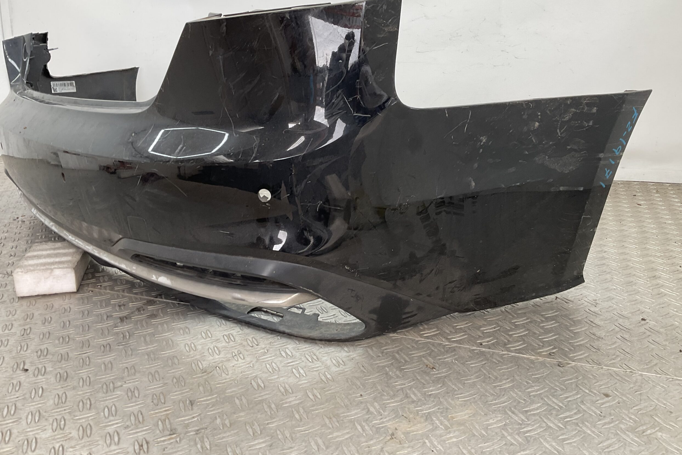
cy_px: 200
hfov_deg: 60.3
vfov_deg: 42.3
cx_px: 338
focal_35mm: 31
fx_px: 587
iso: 25
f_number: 1.8
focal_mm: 3
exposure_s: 1/100
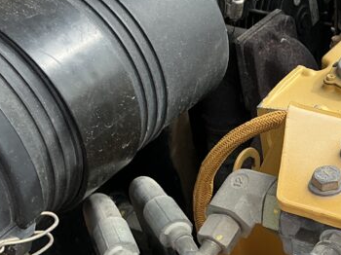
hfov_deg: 22.2
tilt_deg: -33.0
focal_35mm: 82
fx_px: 807
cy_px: 133
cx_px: 398
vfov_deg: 18.0
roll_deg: +1.0
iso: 25
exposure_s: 1/247
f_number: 1.8
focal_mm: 3
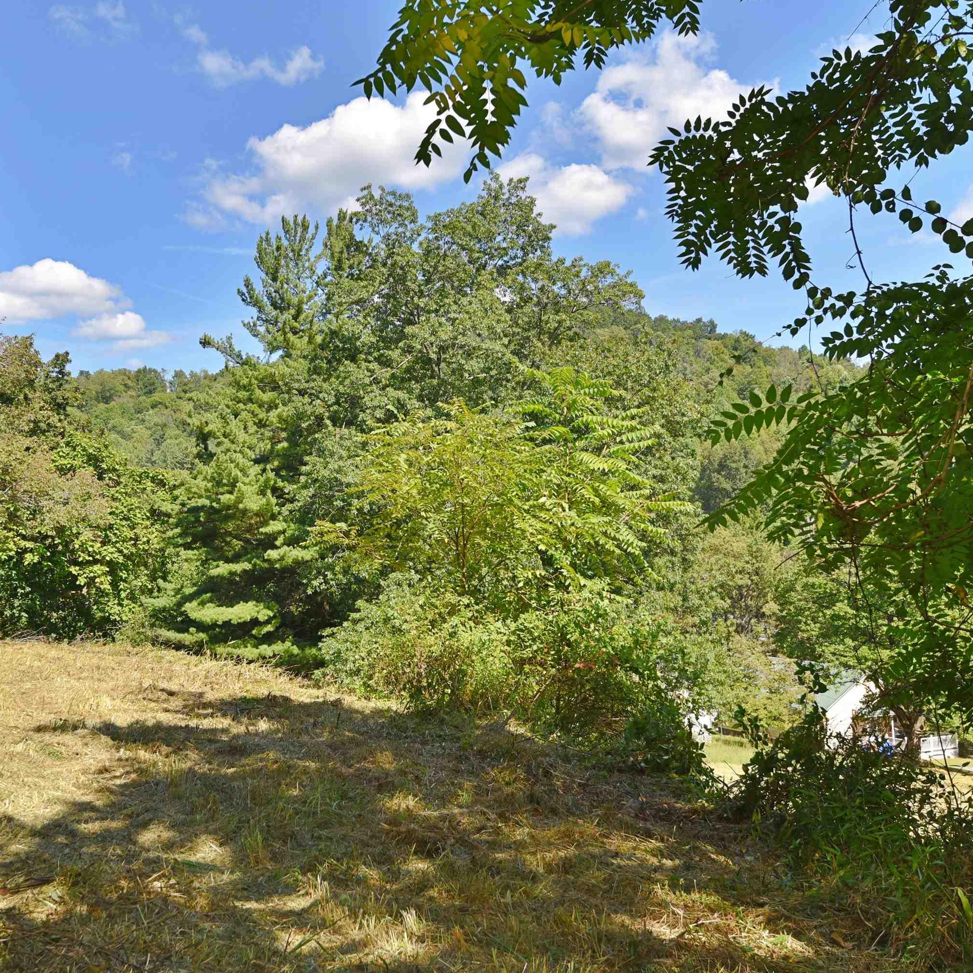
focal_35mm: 39
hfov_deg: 42.2
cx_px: 321
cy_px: 493
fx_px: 1240
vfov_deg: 42.8
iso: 100
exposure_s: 1/200
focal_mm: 30
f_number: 7.1
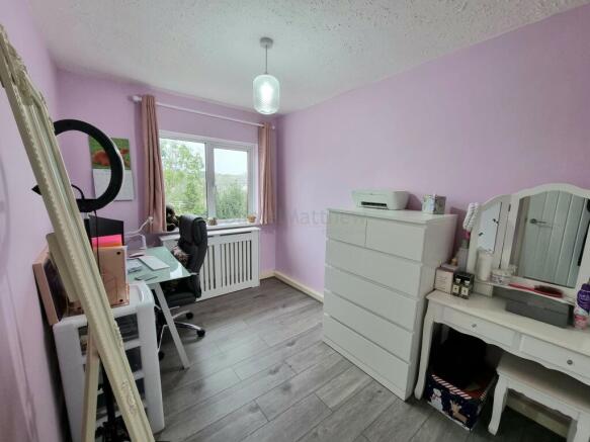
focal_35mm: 13
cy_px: 221
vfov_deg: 89.9
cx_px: 295
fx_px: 222
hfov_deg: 106.2
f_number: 2.2
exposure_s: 1/50
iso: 160
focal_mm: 2.2
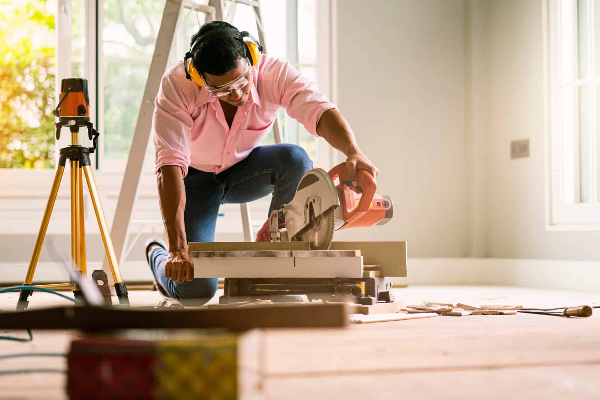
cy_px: 200
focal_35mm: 85
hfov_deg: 23.9
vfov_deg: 16.1
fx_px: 1417
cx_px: 300
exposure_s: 1/160
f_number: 2.5
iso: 200
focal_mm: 85
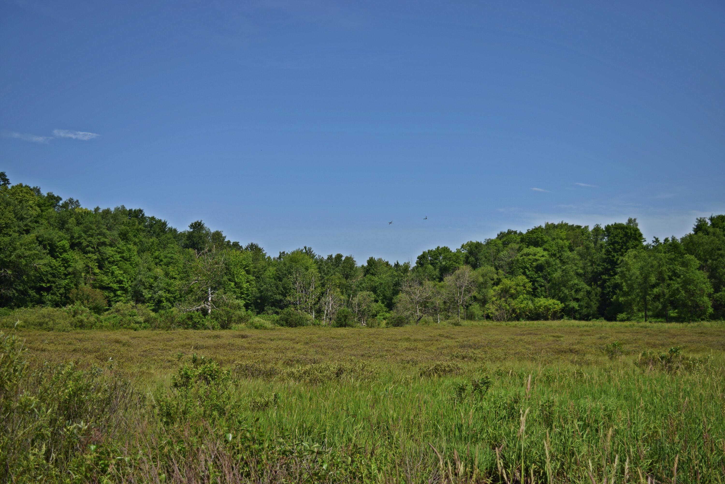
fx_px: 846
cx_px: 362
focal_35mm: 42
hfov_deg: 46.4
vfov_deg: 31.9
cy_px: 242
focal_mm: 28
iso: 200
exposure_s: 1/2500
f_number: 4.2
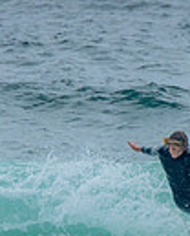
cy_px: 227
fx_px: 14419
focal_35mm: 2061
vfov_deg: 0.9
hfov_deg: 0.8
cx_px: 187
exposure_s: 1/1600
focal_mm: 400
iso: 500
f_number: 8
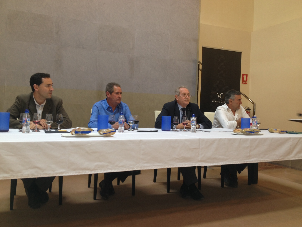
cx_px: 151
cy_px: 114
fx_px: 305
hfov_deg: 52.6
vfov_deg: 40.7
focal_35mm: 35
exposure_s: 1/20
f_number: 2.4
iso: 64
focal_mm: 4.28
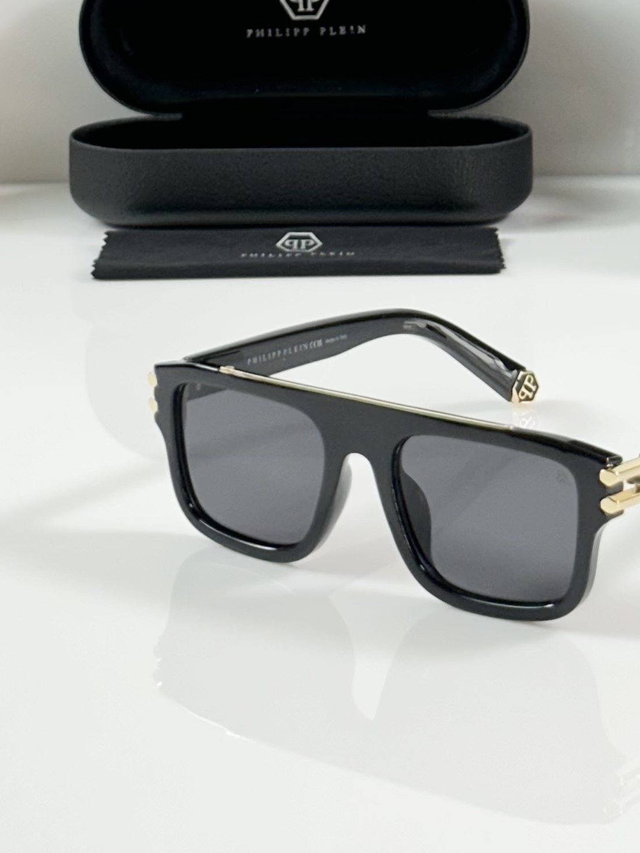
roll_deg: +0.1
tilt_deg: -4.9
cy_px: -237
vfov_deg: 14.6
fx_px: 3204
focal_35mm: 130
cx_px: 432
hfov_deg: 11.4
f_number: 1.78
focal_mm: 6.86
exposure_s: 1/100
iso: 50
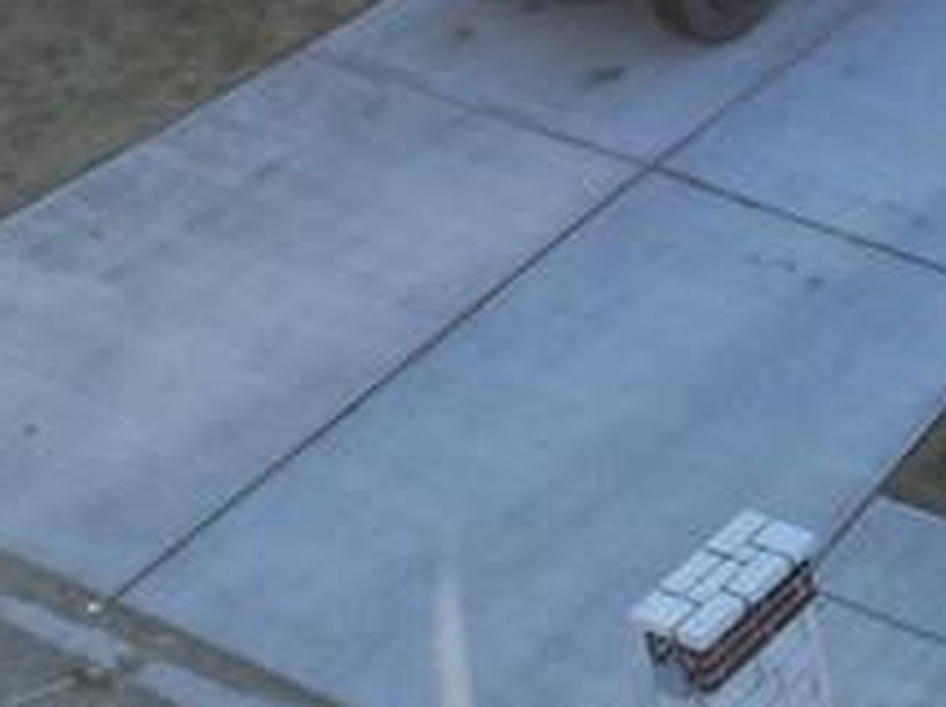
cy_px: -676
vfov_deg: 11.6
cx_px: 2104
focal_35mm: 115
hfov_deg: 13.6
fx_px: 3139
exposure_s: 1/1250
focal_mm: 6.72
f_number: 1.7
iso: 110
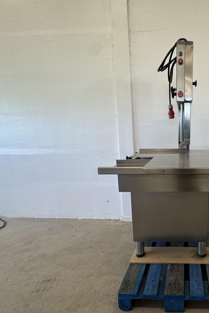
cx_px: 181
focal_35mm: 20
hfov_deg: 55.3
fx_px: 174
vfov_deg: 84.0
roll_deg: +0.5
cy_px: 158
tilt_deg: -8.3
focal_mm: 2.22
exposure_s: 1/100
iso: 100
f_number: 2.2
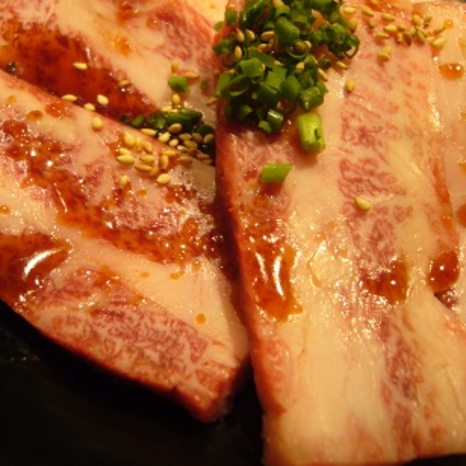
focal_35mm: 45
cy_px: 186
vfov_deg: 37.4
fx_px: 685
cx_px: 225
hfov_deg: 37.5
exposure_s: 1/15
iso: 200
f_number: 2.8
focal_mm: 5.8
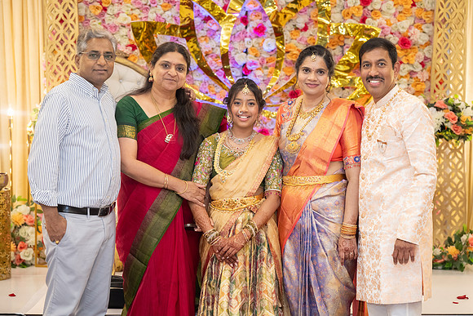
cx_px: 236
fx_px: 1225
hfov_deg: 21.9
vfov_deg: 14.7
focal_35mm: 93
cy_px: 158
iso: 1000
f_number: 3.5
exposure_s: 1/160
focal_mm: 93
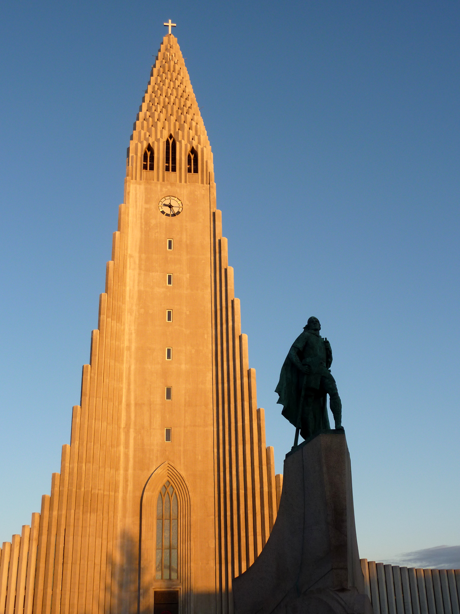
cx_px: 230
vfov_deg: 46.8
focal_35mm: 40
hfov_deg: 36.0
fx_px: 709
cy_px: 307
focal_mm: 6.5
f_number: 4
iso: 80
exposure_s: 1/160
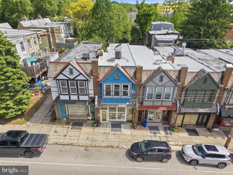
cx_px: 116
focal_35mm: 24
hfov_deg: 71.6
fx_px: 162
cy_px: 88
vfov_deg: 56.8
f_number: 1.8
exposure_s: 1/5000
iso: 260
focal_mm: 8.7
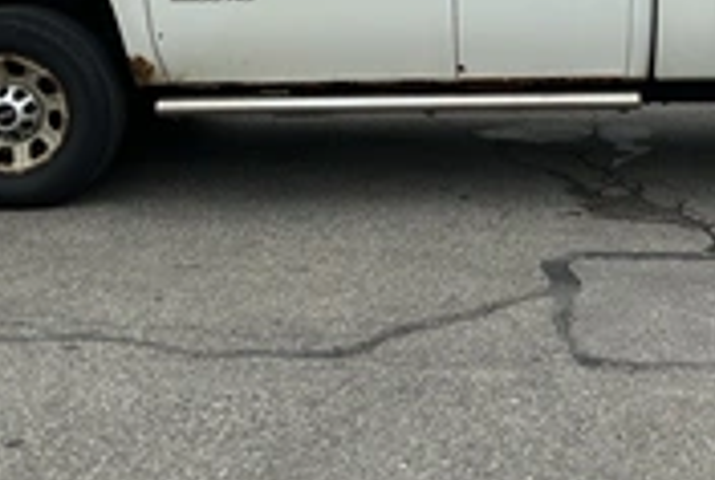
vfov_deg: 19.9
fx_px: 1313
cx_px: 536
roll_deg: -1.2
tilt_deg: -0.6
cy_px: -24
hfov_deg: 30.0
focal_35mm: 66
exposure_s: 1/855
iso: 25
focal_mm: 3
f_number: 1.8
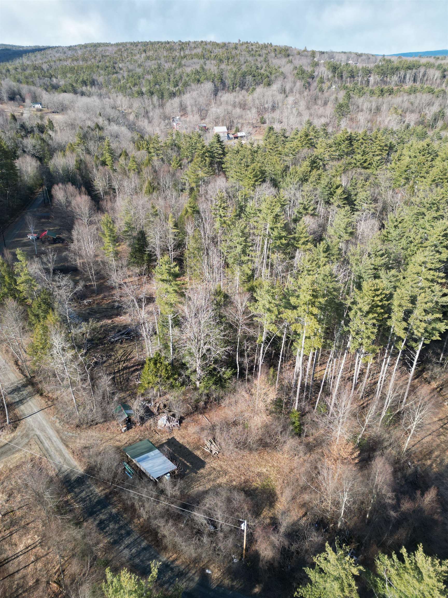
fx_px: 414
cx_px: 224
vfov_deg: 71.6
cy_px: 299
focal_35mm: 24
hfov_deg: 56.8
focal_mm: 6.72
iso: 150
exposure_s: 1/1250
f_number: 1.7
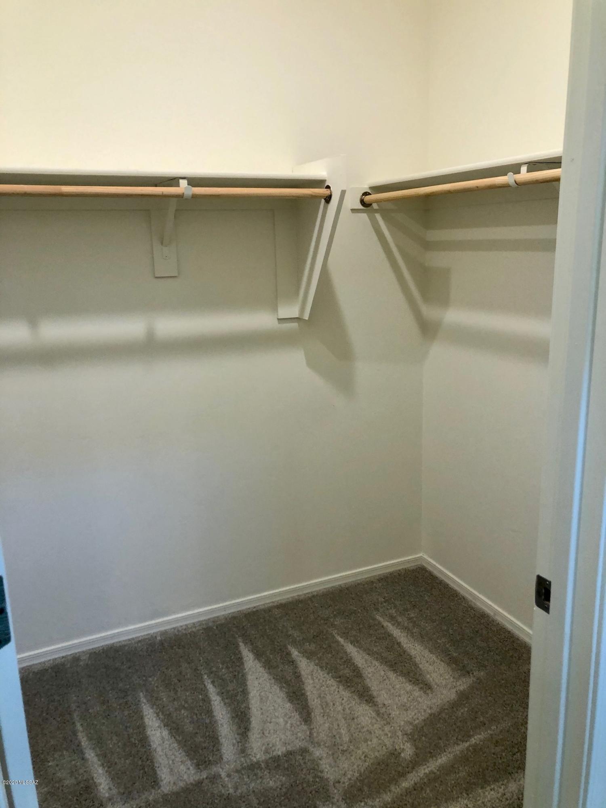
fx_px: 654
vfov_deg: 63.4
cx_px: 303
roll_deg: +2.9
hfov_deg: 49.7
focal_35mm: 28
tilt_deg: -10.6
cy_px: 404
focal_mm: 3.99
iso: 32
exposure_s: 1/30
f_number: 1.8
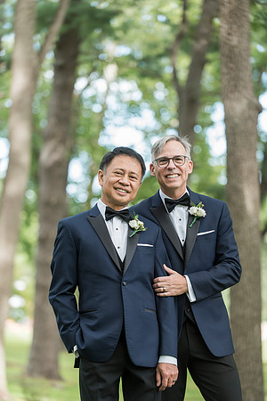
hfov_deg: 11.4
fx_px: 1335
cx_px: 134
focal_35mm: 120
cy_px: 200
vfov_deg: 17.1
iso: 400
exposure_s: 1/320
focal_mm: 120
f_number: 2.8
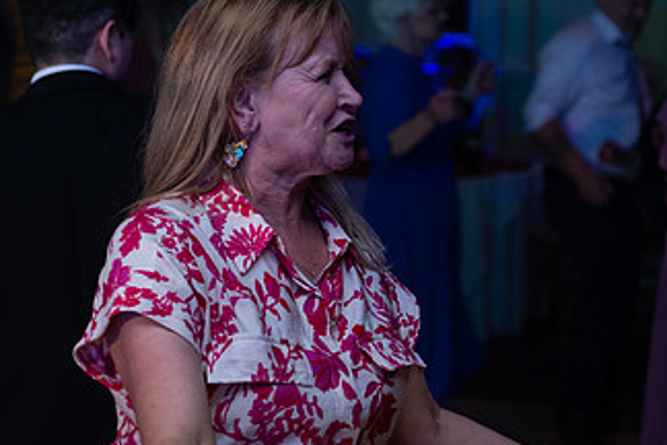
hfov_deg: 18.4
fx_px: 2056
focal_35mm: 111
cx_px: 329
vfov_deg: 12.3
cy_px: 178
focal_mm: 62
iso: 640
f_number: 3.5
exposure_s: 1/160
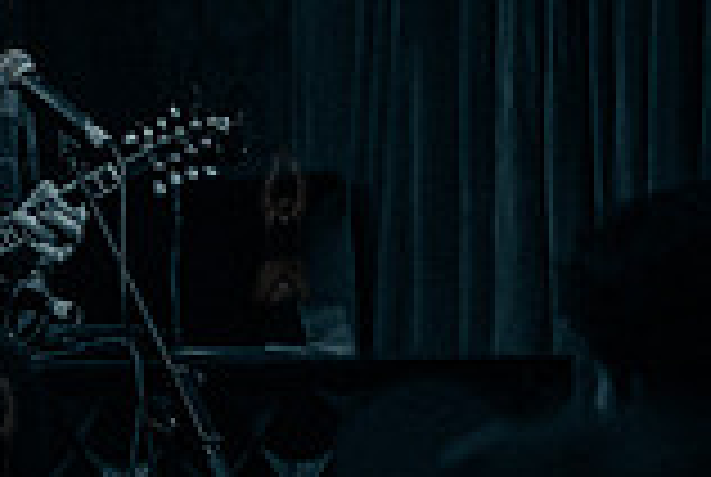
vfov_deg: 4.6
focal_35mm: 300
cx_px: -553
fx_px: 5936
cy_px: 222
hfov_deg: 6.7
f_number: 3.2
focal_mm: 78
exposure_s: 1/320
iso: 16000
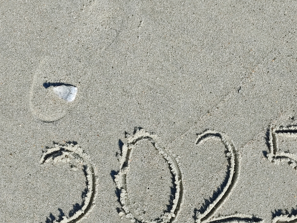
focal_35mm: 43
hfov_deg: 43.7
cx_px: 176
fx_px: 369
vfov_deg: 32.6
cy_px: 180
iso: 50
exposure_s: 1/1639
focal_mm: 4.81
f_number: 1.8
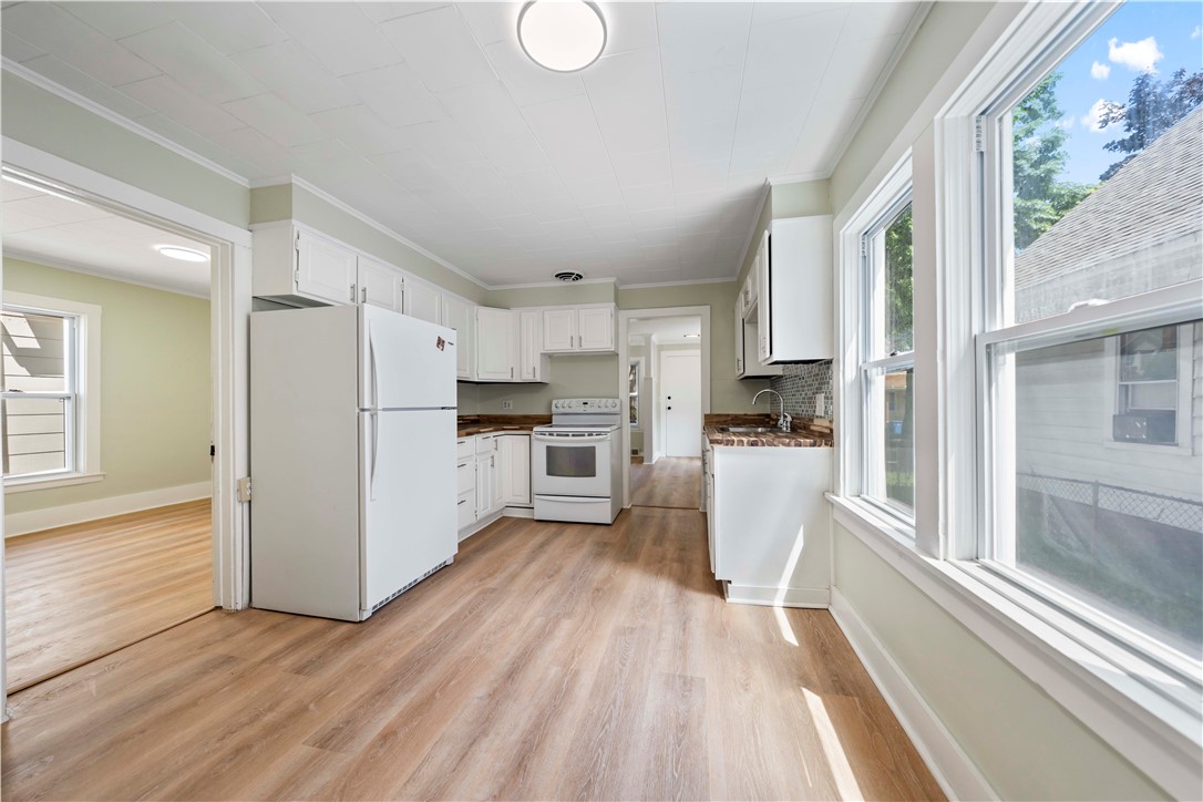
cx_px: 602
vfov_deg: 90.0
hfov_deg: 112.6
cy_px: 401
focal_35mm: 12
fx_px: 401
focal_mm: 12
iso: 100
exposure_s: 1/60
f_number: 2.8
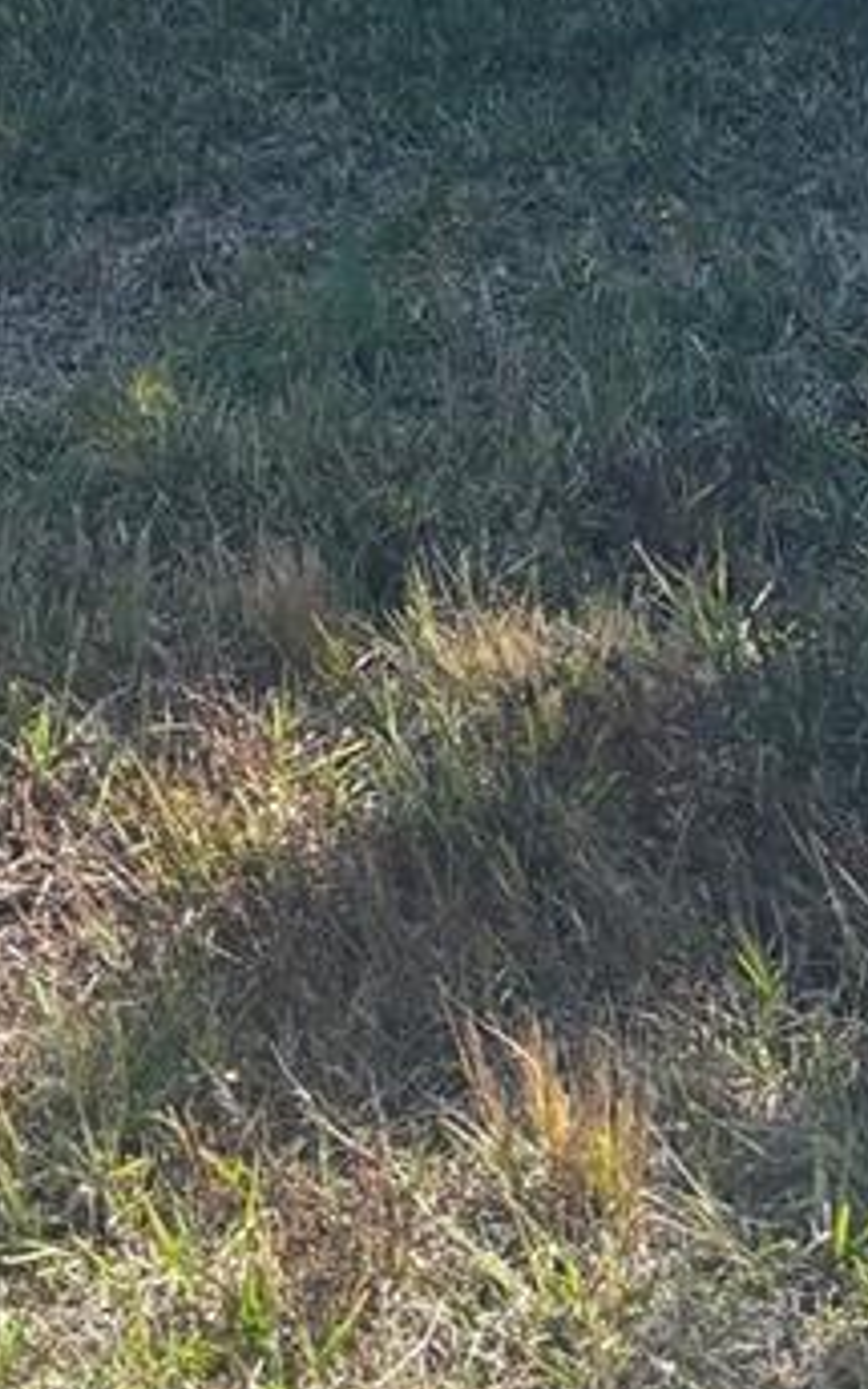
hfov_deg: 13.6
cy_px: -585
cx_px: 315
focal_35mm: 96
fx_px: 3634
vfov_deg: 19.4
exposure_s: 1/1311
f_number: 1.6
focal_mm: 5.96
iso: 50
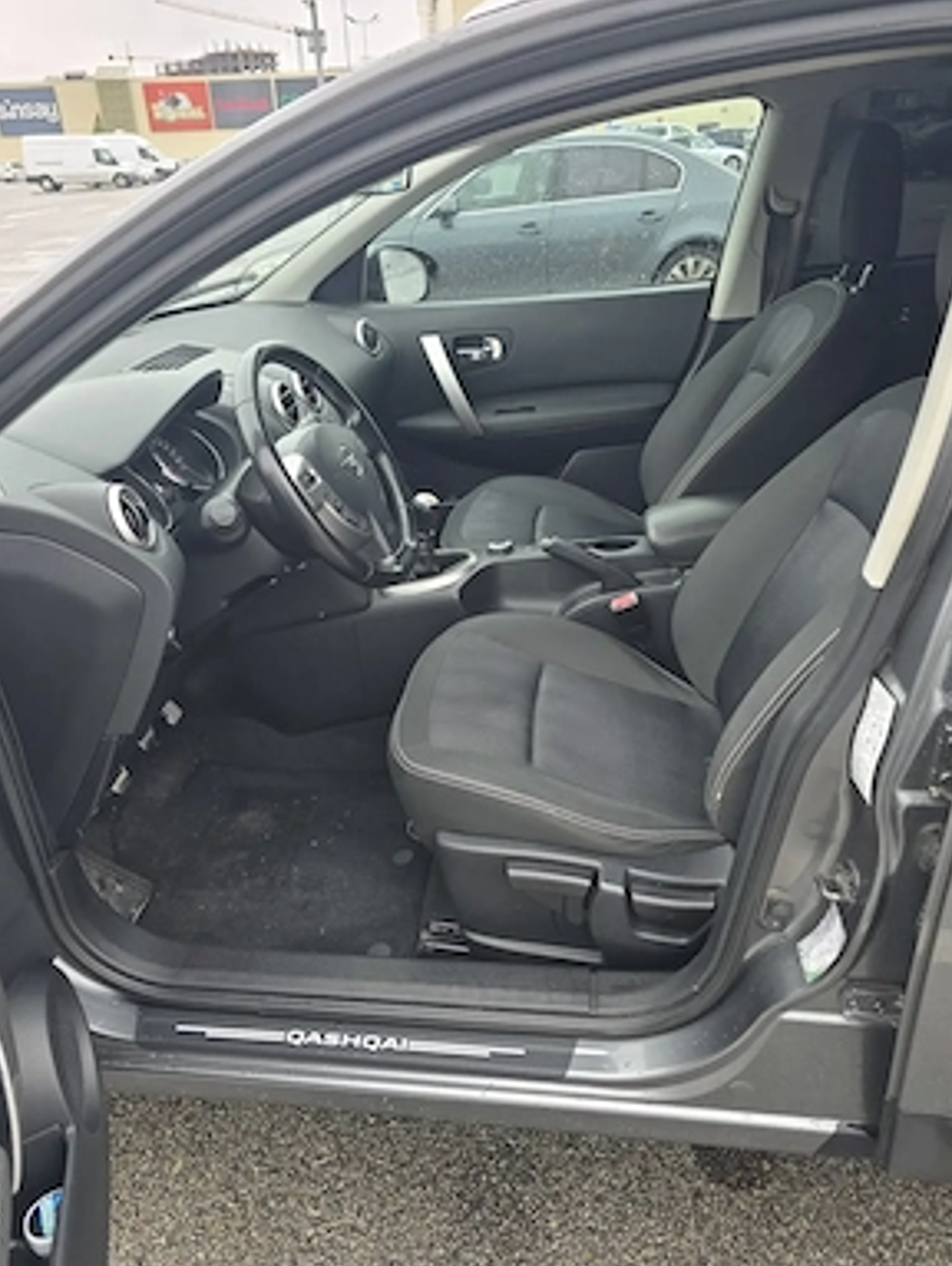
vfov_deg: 71.5
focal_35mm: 24
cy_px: 625
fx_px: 879
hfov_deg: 56.9
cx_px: 466
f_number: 1.7
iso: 100
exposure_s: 1/180
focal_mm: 6.3
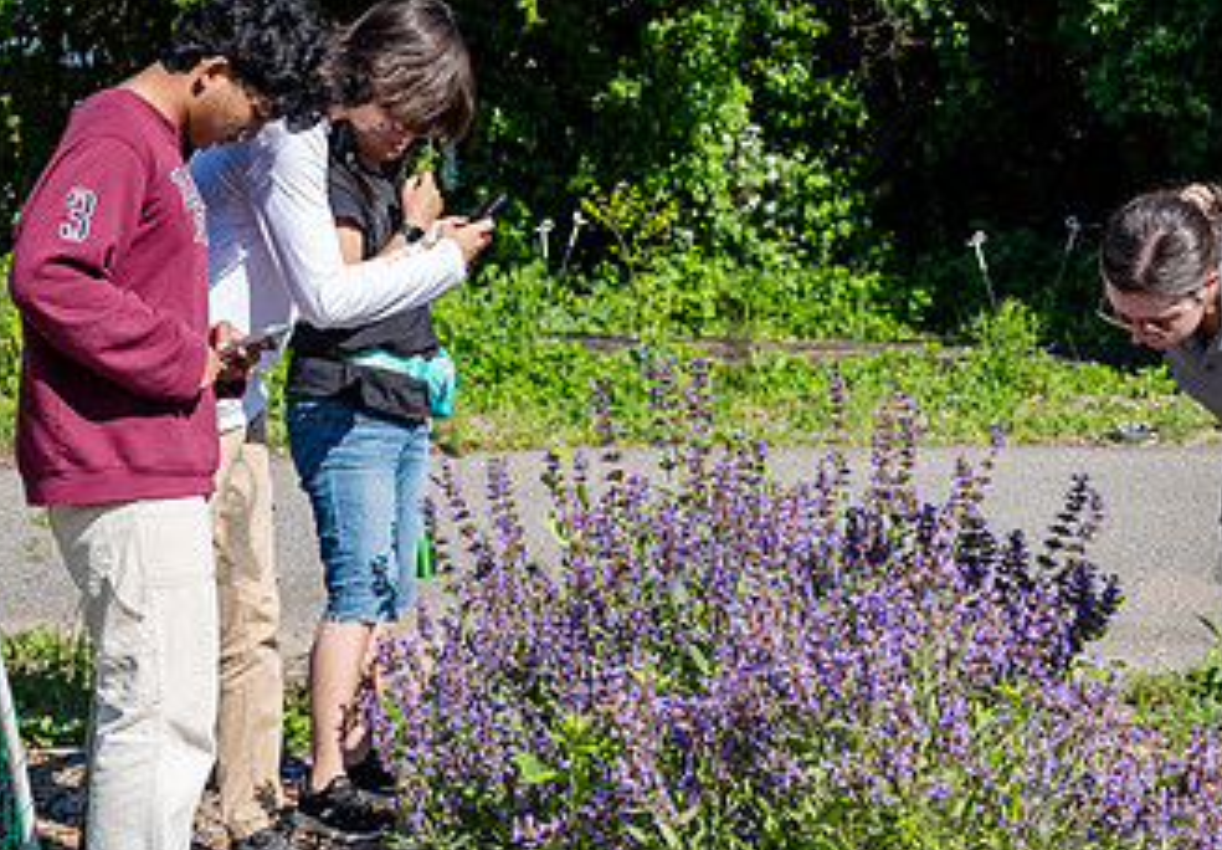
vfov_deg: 17.9
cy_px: 272
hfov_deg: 25.7
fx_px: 2683
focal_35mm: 78
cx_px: 656
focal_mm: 40
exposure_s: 1/1250
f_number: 4
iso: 200
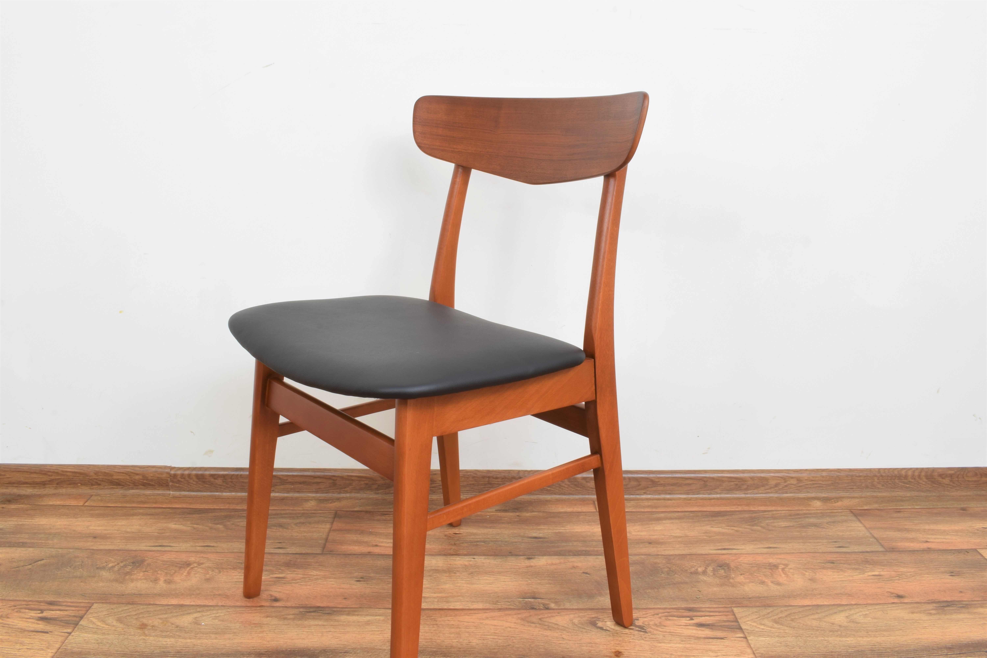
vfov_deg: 43.6
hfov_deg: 61.9
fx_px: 822
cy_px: 329
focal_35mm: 30
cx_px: 494
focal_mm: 20
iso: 100
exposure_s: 3
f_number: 25
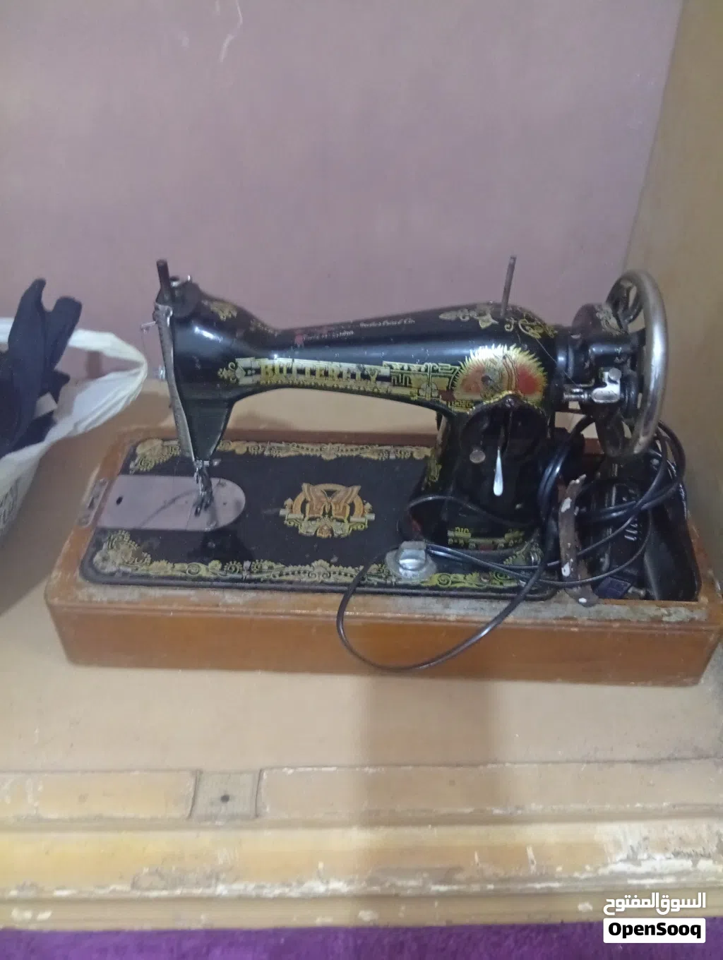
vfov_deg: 65.2
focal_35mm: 27
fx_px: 750
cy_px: 480
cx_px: 362
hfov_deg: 51.5
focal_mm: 3.84
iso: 1040
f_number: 1.8
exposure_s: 1/20
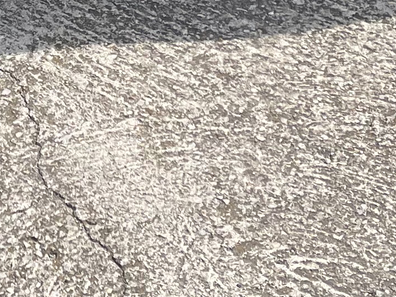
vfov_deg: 9.0
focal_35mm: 147
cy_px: -435
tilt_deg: -18.3
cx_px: -158
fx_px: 1682
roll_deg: +2.4
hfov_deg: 12.9
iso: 32
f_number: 1.6
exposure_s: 1/1689
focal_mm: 4.2
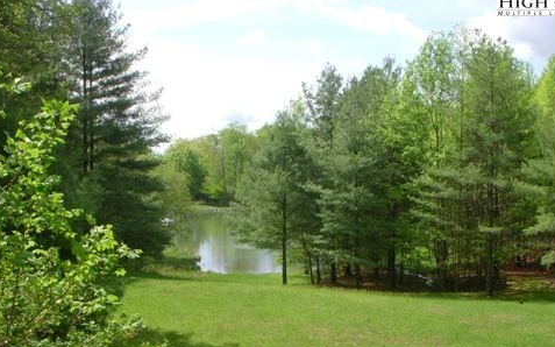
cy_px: 259
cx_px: 273
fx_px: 817
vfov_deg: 23.7
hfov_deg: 37.5
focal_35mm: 54
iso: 100
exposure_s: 1/640
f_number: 3.3
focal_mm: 6.3
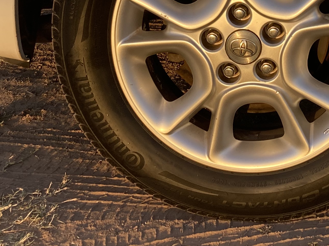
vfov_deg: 16.4
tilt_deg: -13.3
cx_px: 278
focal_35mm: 88
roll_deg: +0.5
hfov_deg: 21.9
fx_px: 836
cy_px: 0
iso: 20
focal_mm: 3.99
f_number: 1.8
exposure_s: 1/510
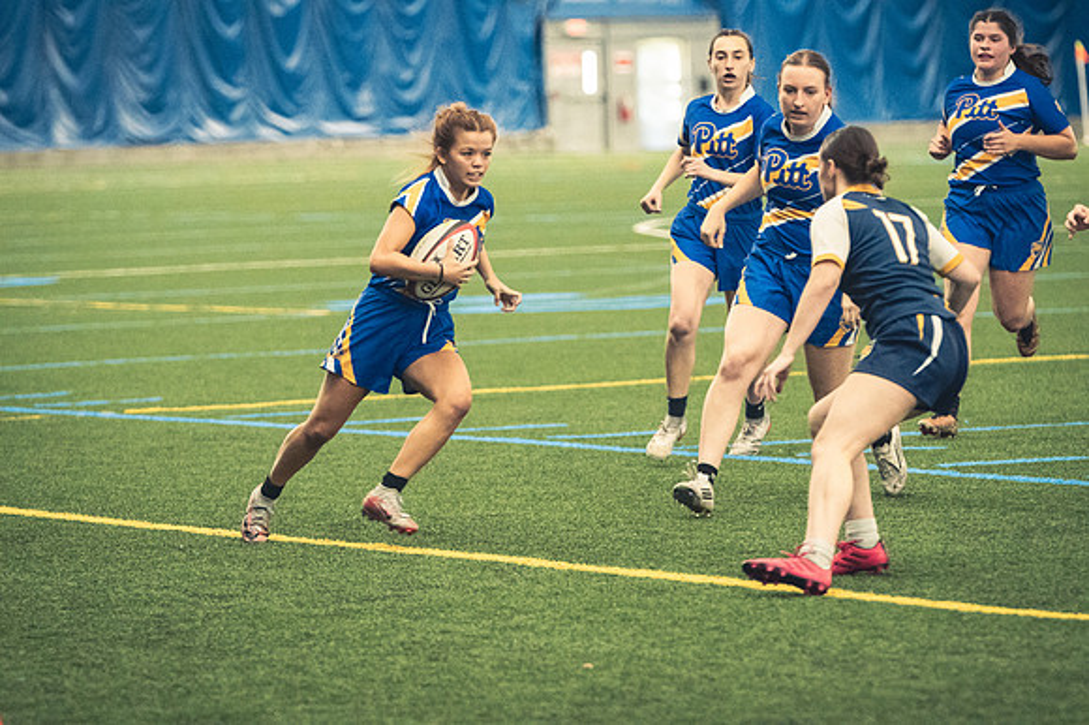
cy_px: 362
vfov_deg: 6.3
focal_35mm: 217
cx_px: 544
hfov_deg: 9.5
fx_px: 6560
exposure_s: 1/500
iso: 12800
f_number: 2.8
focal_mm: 145
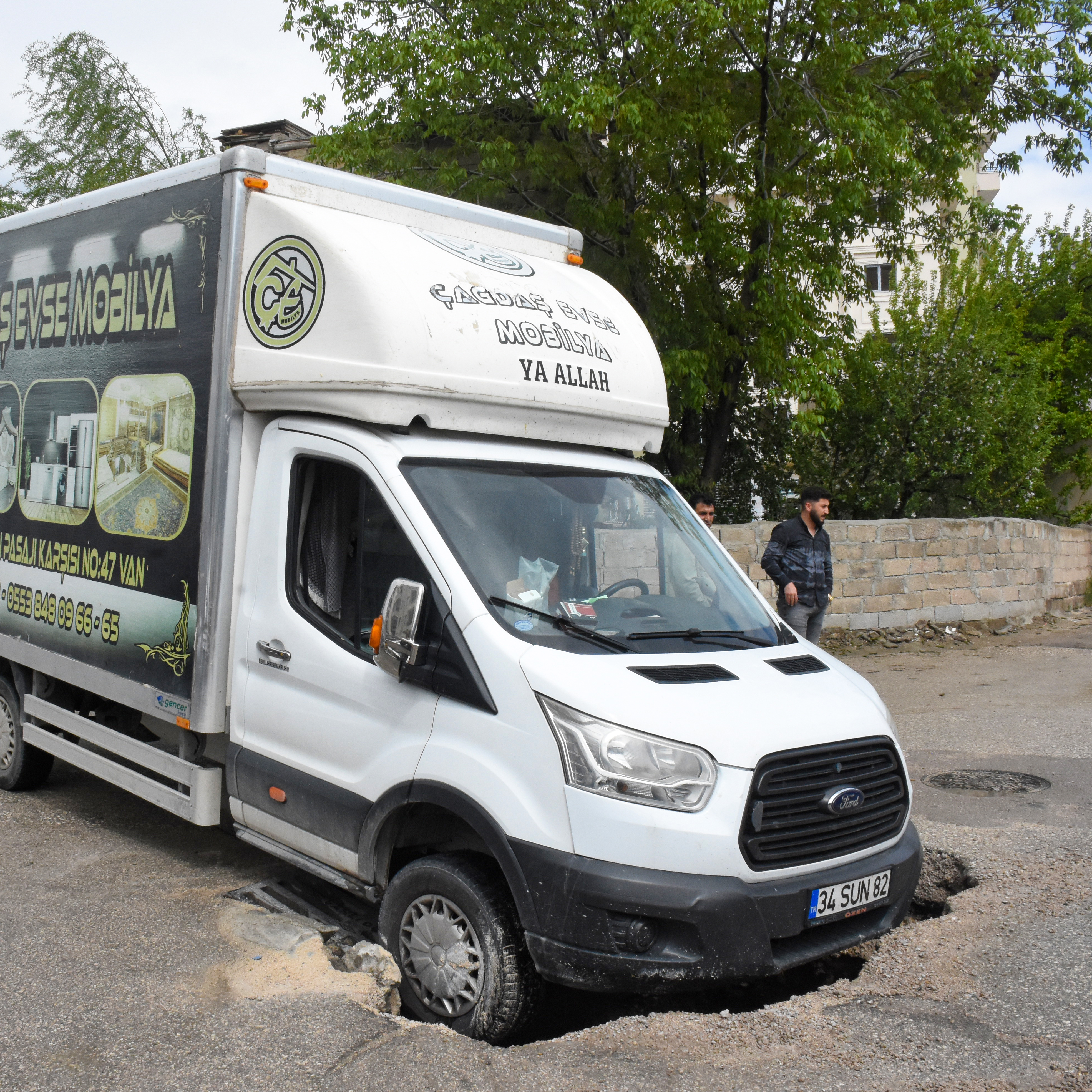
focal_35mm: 35
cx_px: 408
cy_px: 545
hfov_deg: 46.8
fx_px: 1249
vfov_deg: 47.2
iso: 1600
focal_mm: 18
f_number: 16
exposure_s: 1/1000
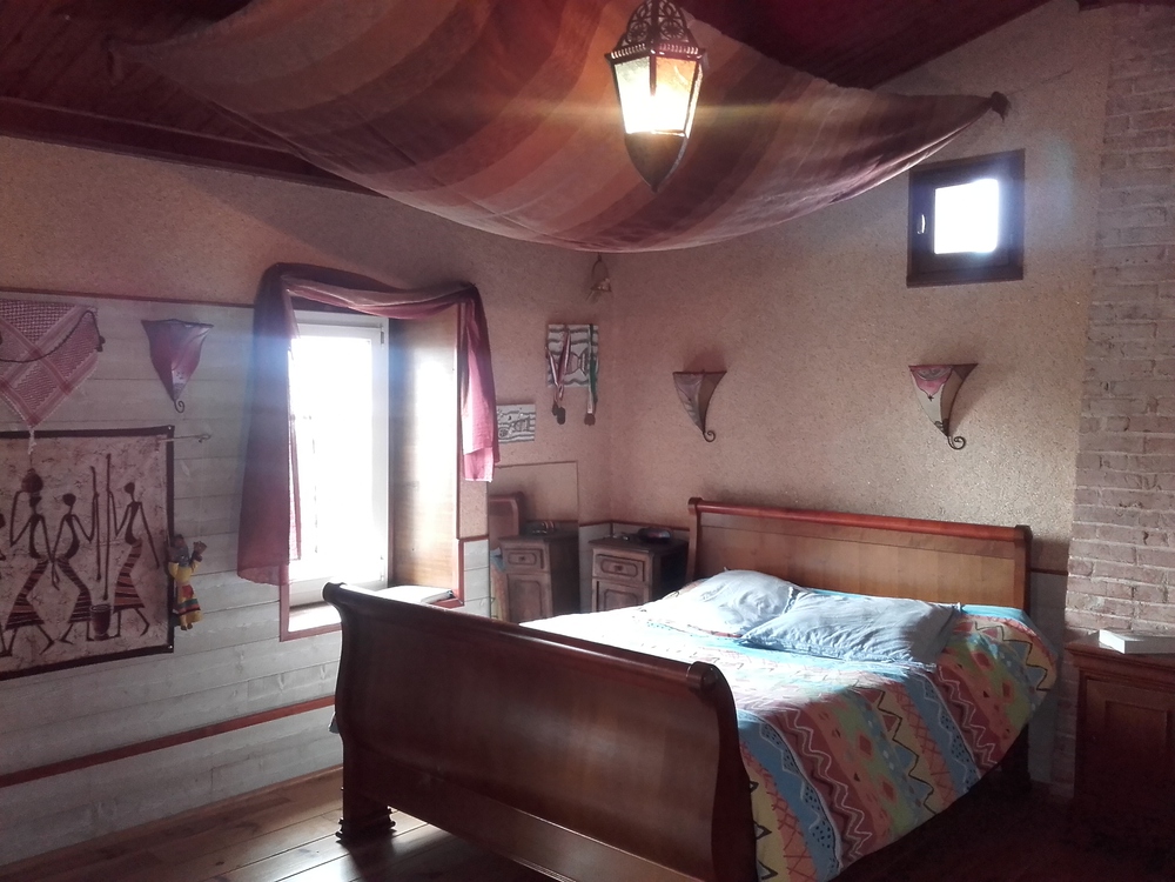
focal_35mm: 31
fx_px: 1052
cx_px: 588
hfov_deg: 58.4
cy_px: 441
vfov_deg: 45.4
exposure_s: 1/10
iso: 150
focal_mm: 3.3
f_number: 2.2
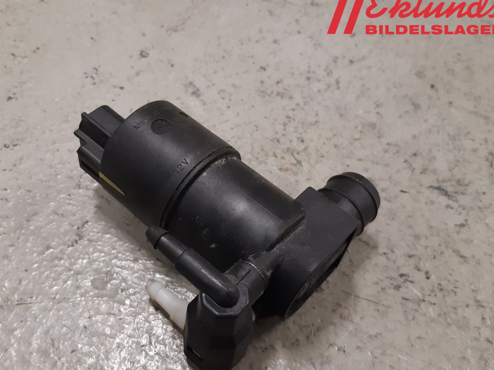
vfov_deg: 45.4
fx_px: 442
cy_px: 206
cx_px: 209
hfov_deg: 58.1
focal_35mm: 31
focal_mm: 3.93
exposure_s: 1/50
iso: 125
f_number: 1.7
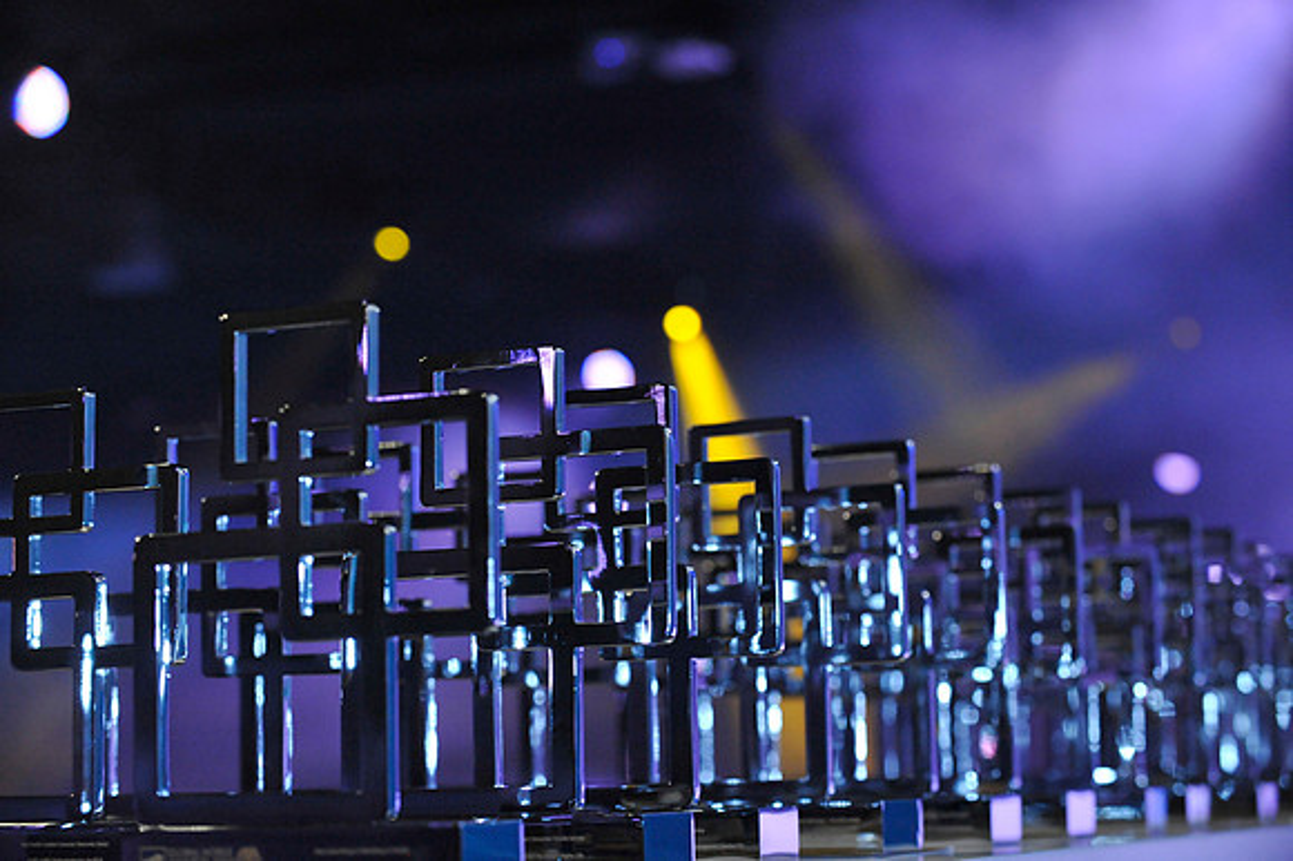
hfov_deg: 25.4
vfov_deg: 17.0
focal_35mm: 80
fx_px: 2872
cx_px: 646
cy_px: 430
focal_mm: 80
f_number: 4.5
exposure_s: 1/100
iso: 4000
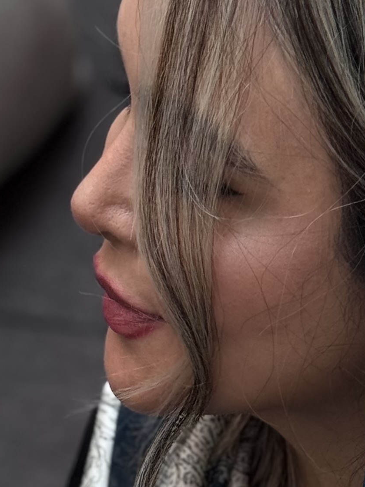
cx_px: 353
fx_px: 2433
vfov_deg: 11.2
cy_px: 609
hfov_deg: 8.5
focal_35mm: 173
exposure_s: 1/100
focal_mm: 6.76
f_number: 1.78
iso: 64
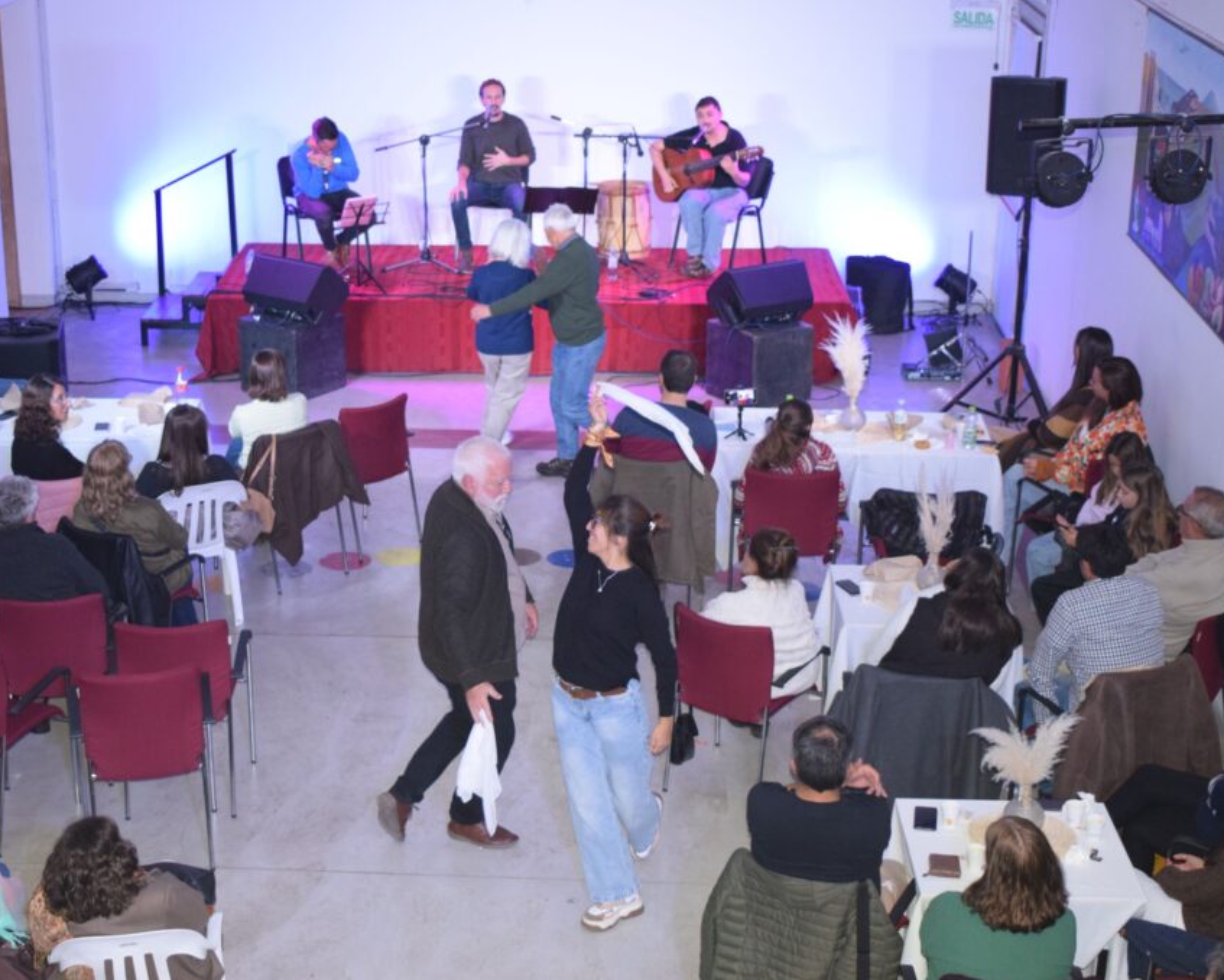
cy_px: 491
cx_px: 526
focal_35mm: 60
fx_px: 2158
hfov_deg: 31.6
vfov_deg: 25.6
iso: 1800
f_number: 4.5
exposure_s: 1/60
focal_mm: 35
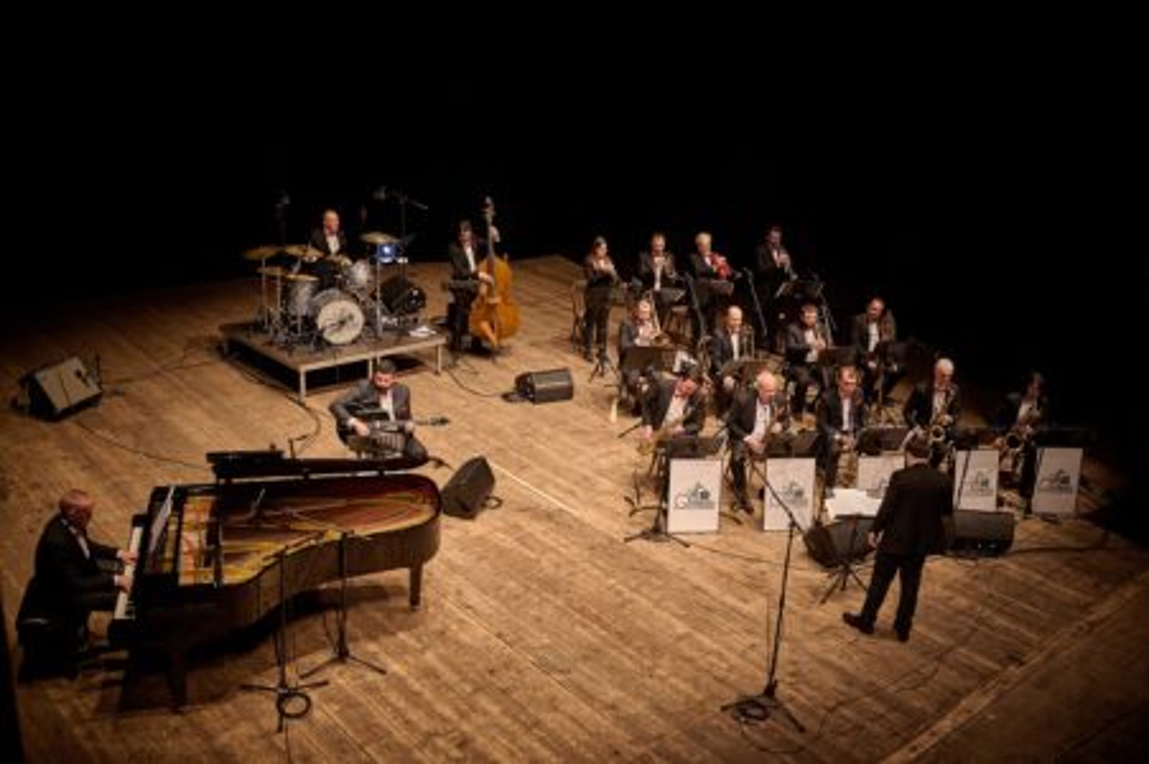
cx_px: 574
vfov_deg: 37.8
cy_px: 382
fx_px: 1116
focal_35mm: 35
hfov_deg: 54.5
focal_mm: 35
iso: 800
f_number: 2
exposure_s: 1/125
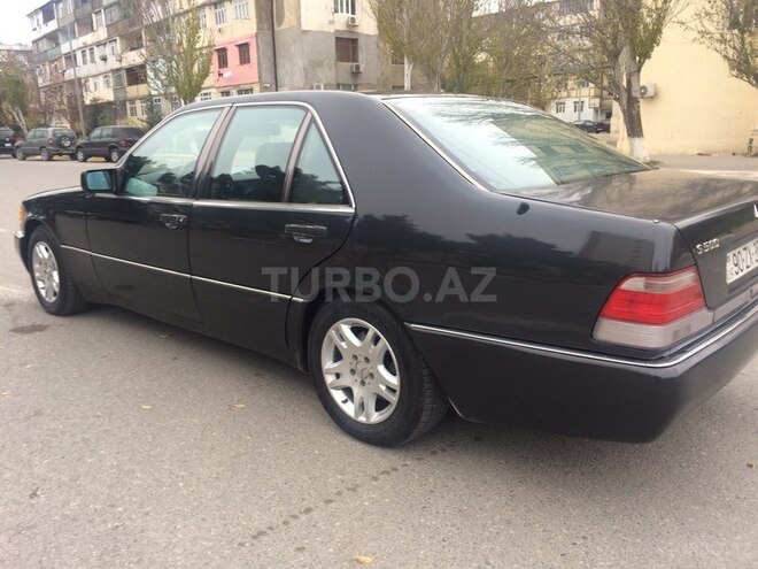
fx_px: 635
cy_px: 284
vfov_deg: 48.2
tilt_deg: -16.0
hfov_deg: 61.7
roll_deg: +2.9
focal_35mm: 29
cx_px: 379
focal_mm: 4.15
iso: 40
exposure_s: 1/50
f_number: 2.2
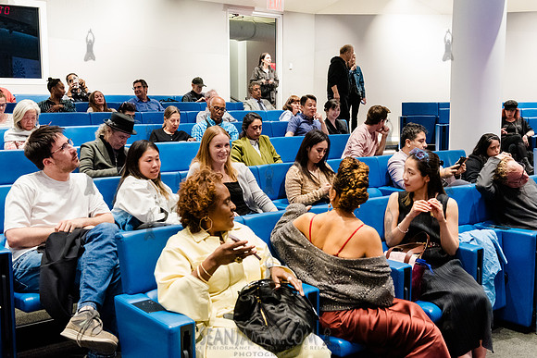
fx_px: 607
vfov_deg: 32.9
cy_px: 179
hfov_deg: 47.7
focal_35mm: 41
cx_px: 259
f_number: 4.5
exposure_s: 1/160
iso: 6400
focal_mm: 38
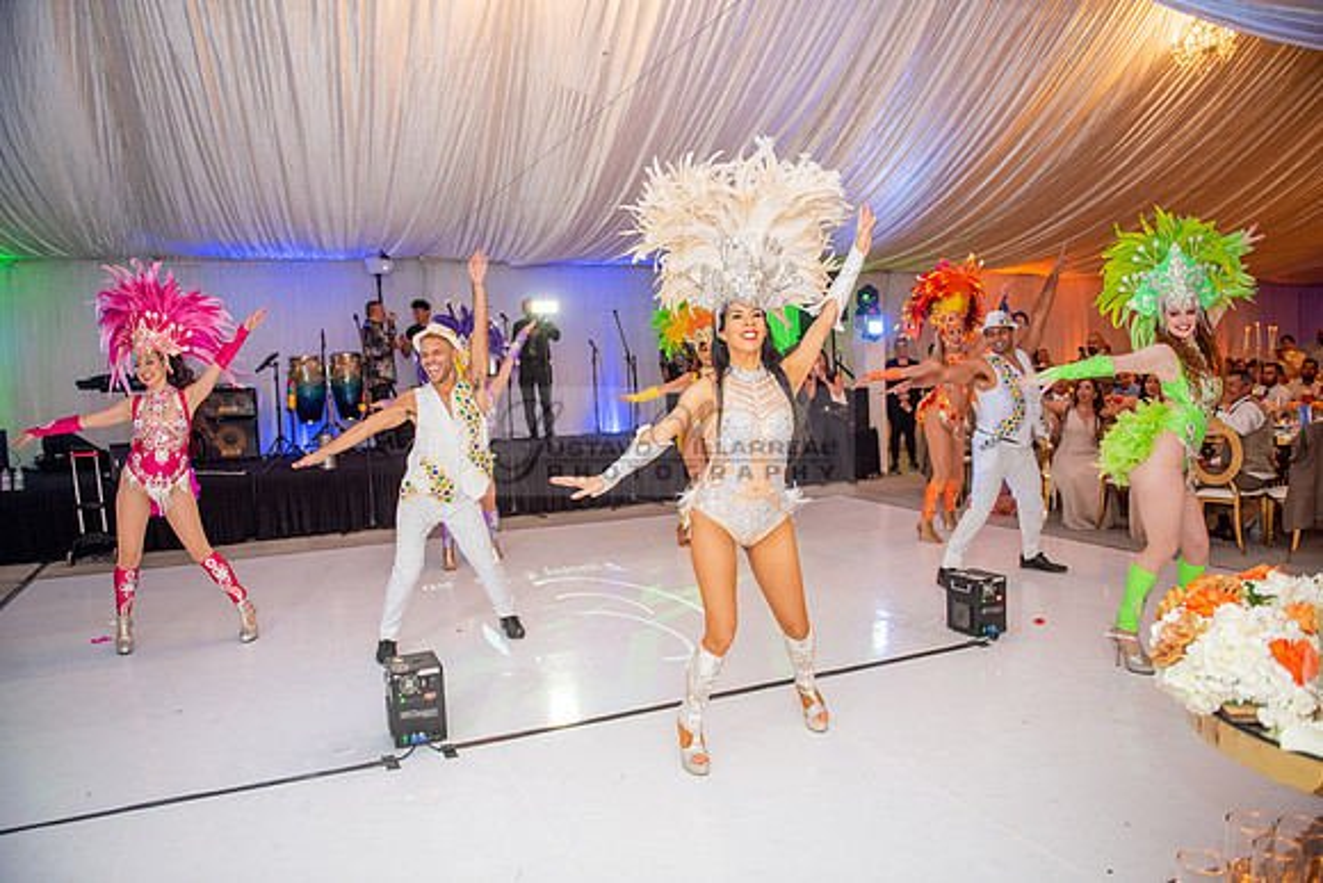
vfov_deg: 53.2
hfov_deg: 73.7
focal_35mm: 24
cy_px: 442
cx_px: 662
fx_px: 882
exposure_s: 1/160
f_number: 2.8
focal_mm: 24
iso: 1000
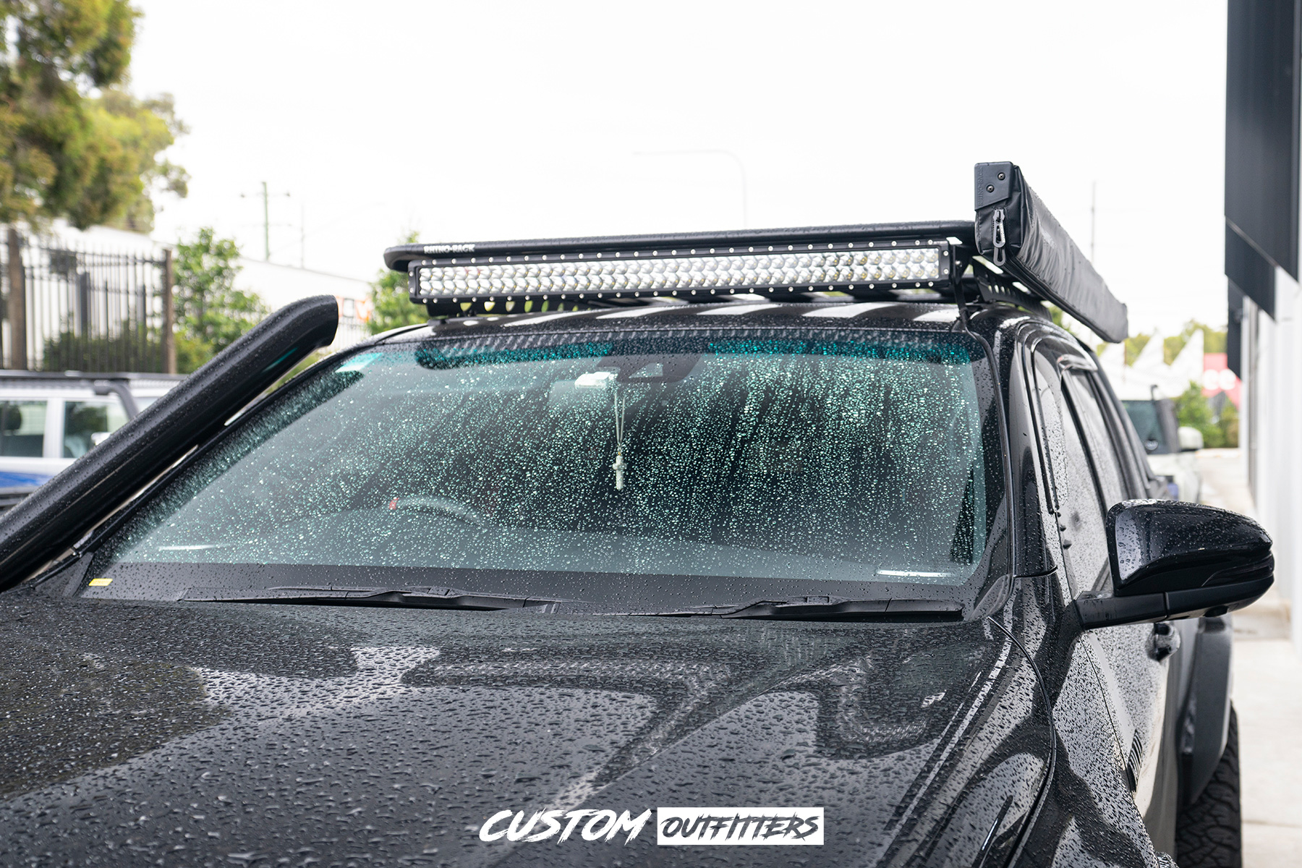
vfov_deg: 37.9
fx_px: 1266
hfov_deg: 54.4
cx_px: 651
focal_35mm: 35
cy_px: 434
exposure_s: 1/60
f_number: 4
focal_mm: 35
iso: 250
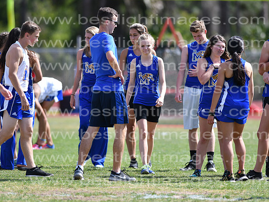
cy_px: 101
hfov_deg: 4.1
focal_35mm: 489
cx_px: 149
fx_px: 3801
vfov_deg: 3.0
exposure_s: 1/1250
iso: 100
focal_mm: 300
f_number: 3.2
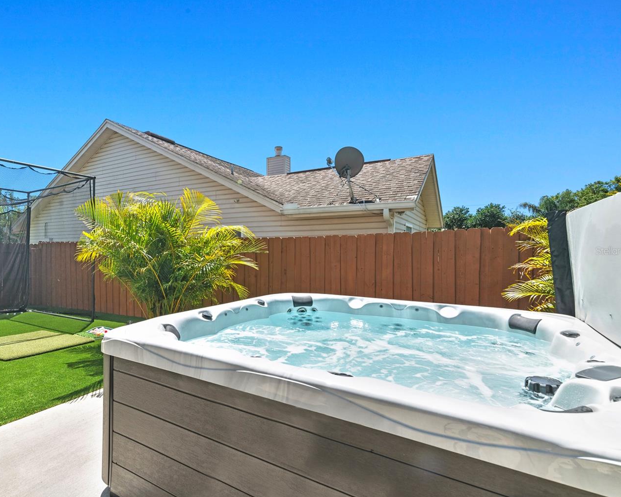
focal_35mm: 19
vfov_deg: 70.8
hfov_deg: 82.2
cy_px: 251
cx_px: 247
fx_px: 349
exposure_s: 1/180
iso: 100
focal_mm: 16
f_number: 11
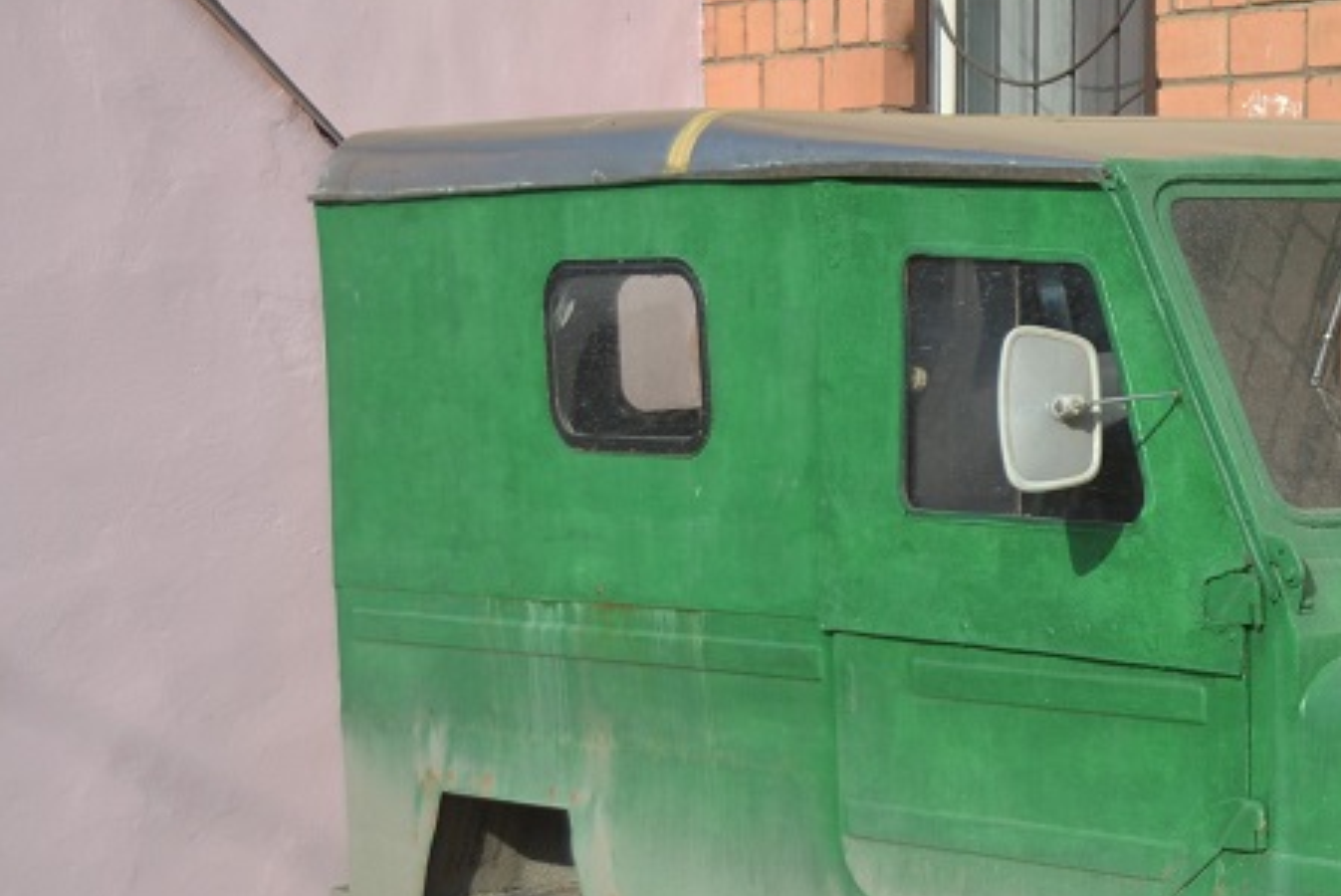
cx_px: 1472
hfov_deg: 17.6
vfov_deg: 12.2
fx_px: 4175
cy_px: 530
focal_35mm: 112
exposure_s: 1/640
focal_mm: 28
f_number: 4.5
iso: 100
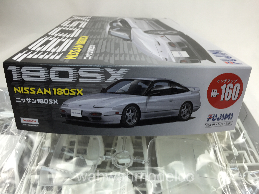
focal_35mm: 29
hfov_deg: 61.7
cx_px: 130
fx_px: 217
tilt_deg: -40.3
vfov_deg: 48.2
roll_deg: -1.7
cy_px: 97
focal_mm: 4.15
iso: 40
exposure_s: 1/50
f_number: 2.2
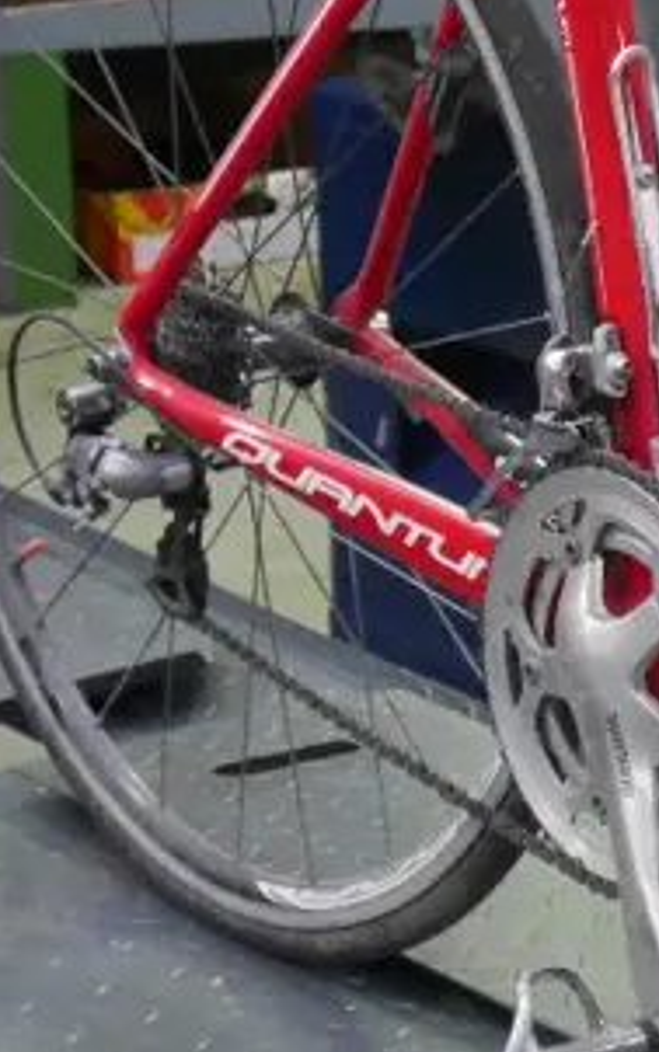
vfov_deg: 11.6
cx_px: 1332
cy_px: 441
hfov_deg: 7.0
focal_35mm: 180
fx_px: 5168
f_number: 5.1
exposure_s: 1/60
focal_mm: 25
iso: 3200
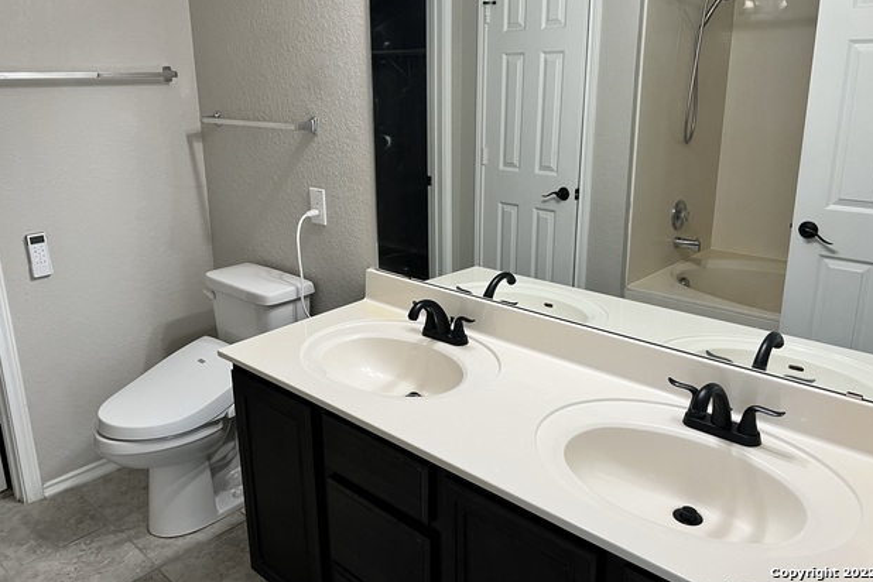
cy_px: 257
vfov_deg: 46.3
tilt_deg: -16.2
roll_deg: +0.7
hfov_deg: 65.5
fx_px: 679
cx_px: 428
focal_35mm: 28
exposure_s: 1/60
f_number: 1.5
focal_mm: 5.7
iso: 80
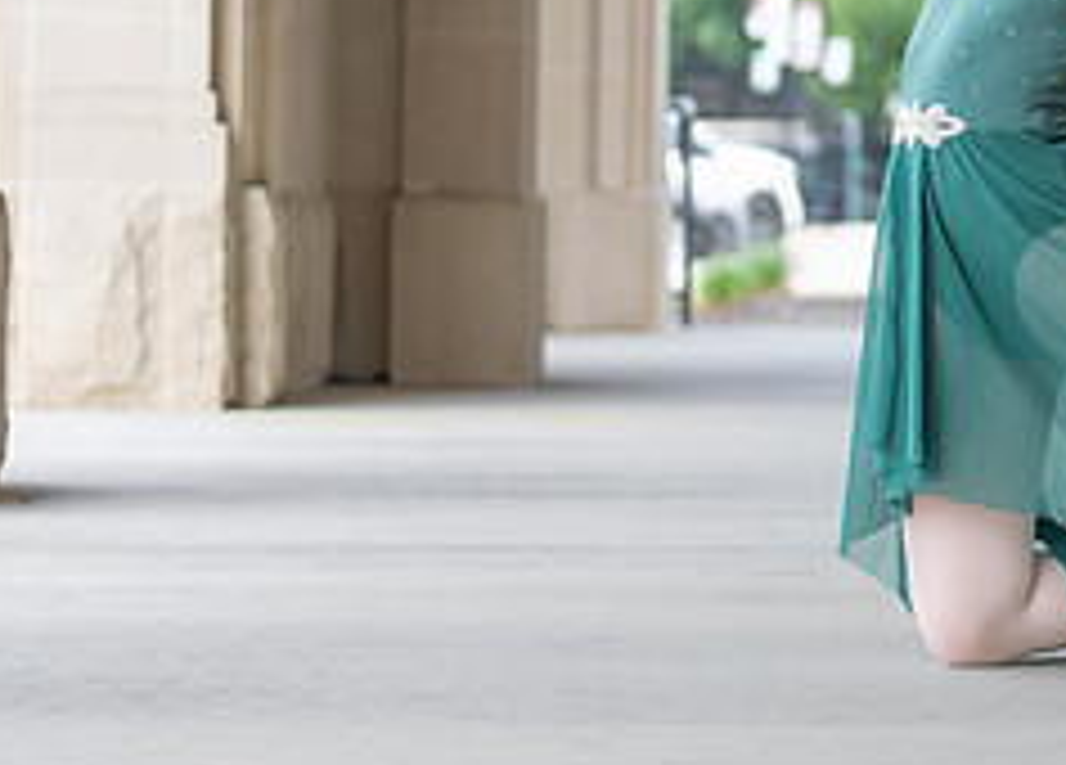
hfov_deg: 10.1
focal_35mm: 198
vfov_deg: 7.3
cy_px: -6
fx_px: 6003
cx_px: 1085
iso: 400
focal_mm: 70
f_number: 2.8
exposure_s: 1/320
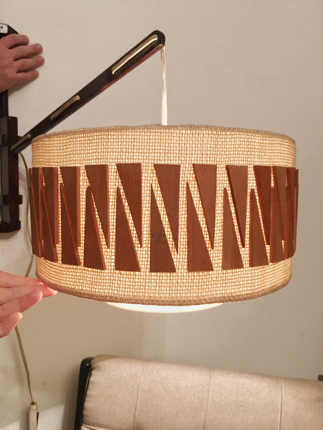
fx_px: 361
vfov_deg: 61.7
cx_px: 162
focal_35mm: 29
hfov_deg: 48.2
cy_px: 215
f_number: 2.2
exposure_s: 1/17
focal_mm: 4.15
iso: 40
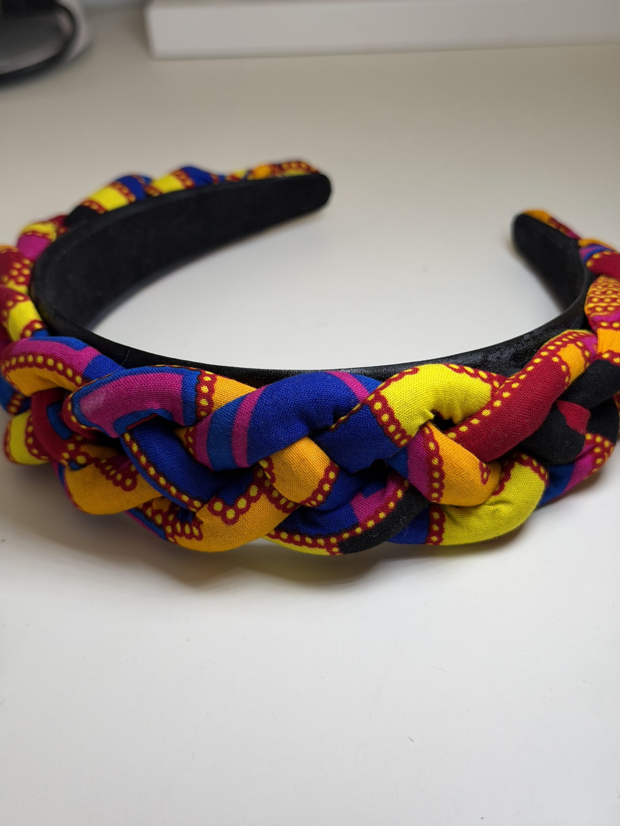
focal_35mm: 48
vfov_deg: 39.7
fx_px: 1146
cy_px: 413
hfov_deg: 30.3
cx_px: 310
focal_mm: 6.76
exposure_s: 1/478
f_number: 1.78
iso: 64
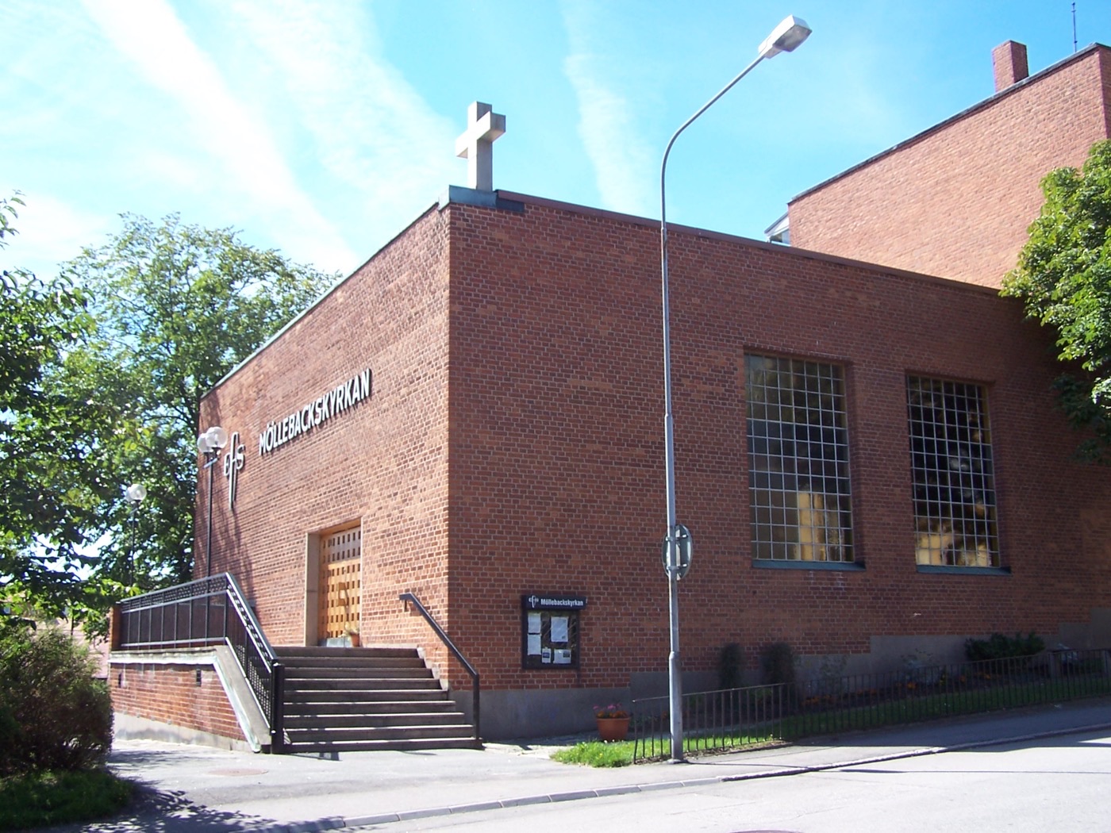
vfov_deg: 37.7
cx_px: 556
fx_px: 1220
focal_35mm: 38
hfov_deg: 49.0
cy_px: 416
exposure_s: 1/350
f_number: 4
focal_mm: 6.3
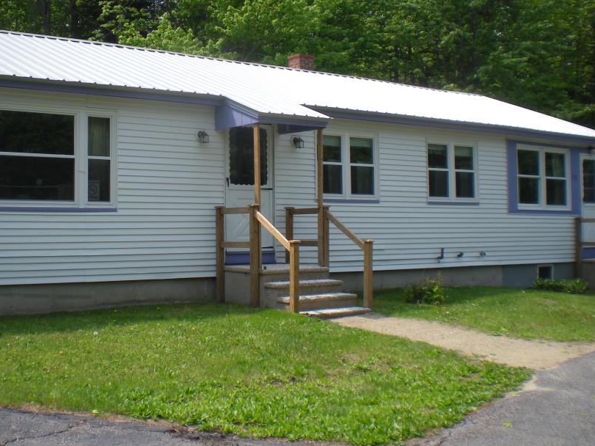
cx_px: 226
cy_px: 183
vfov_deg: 30.2
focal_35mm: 48
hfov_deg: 39.4
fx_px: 825
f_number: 4.6
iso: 64
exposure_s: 1/323
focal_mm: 6.3
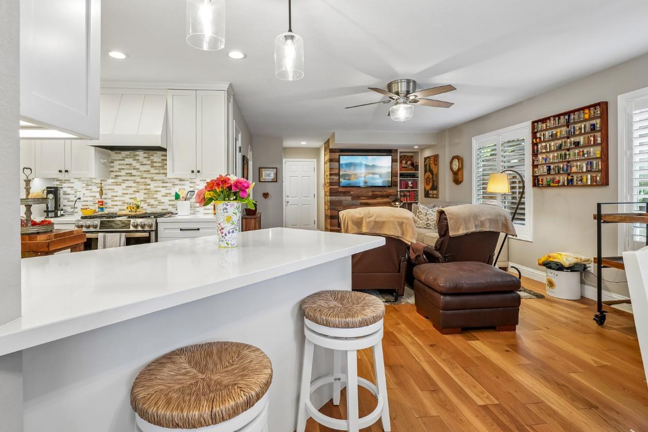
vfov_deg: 70.3
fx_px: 306
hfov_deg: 93.2
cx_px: 312
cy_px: 198
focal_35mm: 17
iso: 640
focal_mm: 14
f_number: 8
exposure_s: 1/25
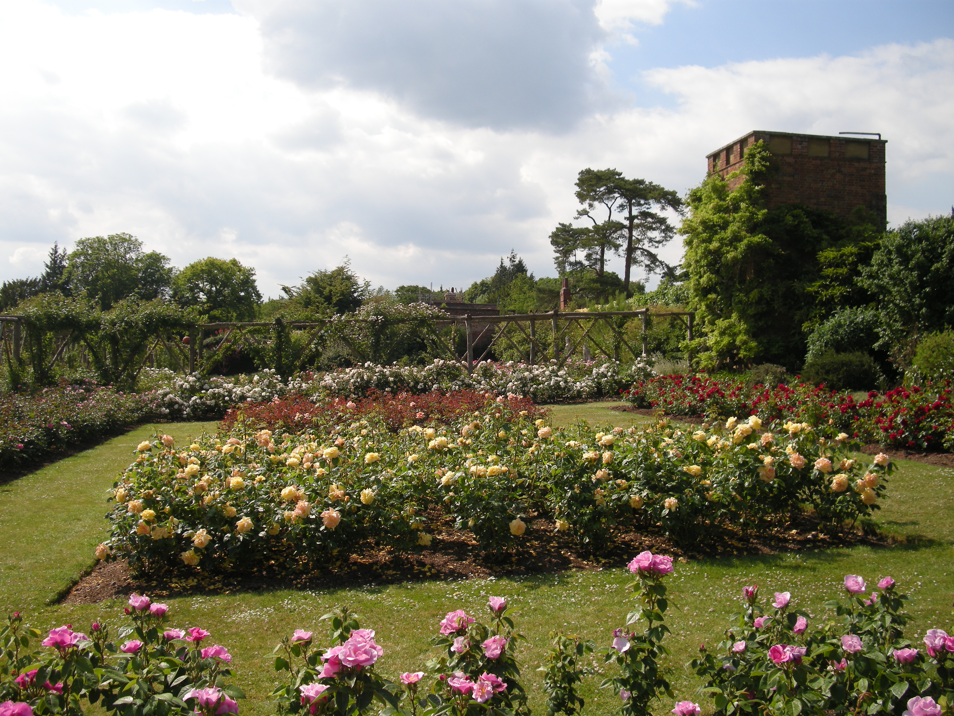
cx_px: 477
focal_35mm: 37
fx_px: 1020
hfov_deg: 50.1
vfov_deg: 38.7
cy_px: 358
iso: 64
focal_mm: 7.9
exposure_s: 1/142
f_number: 8
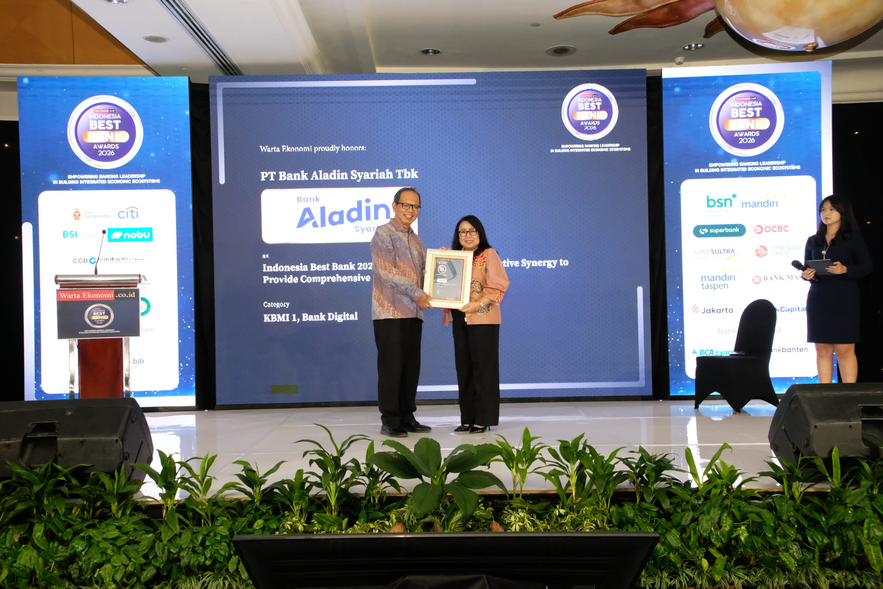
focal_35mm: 32
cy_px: 294
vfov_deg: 41.1
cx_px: 442
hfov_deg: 58.7
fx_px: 785
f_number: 6.3
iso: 5000
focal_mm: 21.5
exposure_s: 1/125
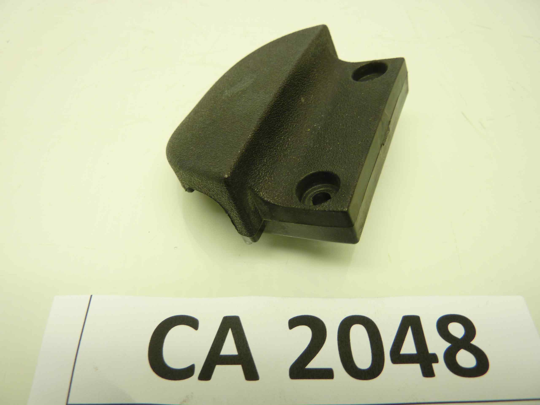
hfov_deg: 69.4
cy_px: 202
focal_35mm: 25
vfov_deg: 54.9
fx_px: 390
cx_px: 270
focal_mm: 4.1
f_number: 3.3
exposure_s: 1/25
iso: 80
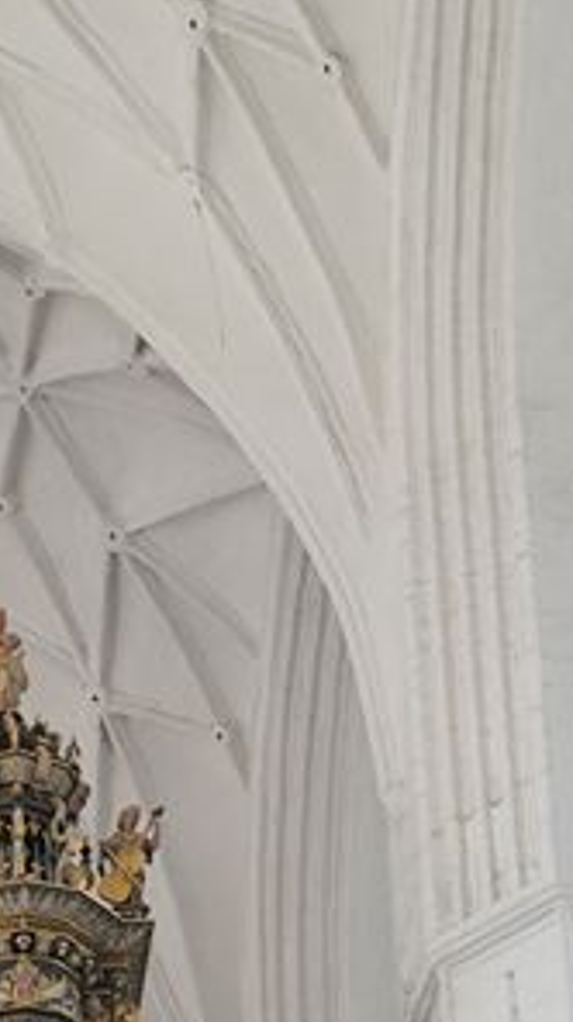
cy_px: 2427
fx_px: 4602
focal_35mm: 170
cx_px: -331
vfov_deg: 10.8
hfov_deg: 7.0
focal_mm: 24
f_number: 7.1
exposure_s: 1/100
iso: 800
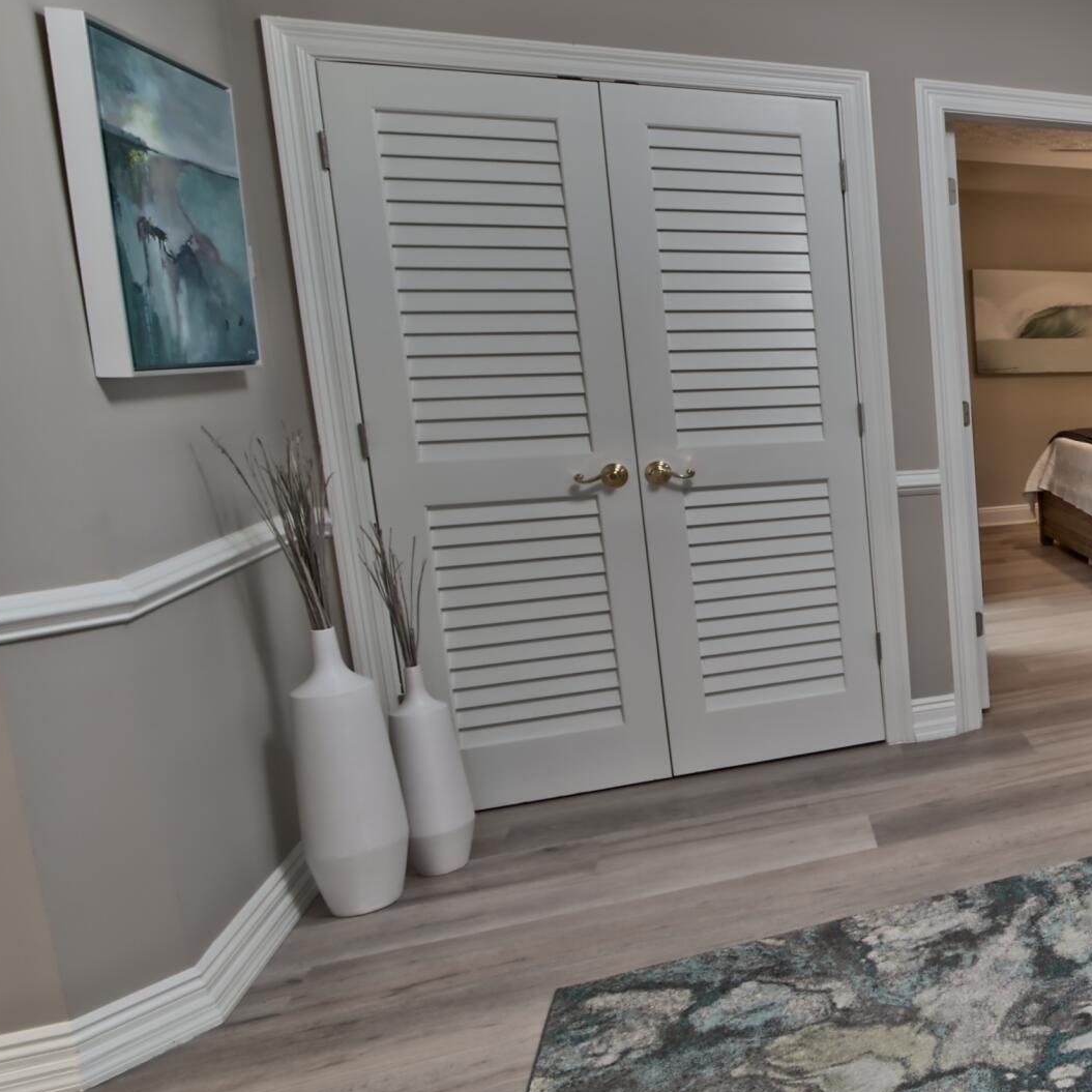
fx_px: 1035
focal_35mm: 29
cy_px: 518
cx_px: 1338
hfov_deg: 38.9
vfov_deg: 55.6
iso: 200
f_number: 19
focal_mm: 12
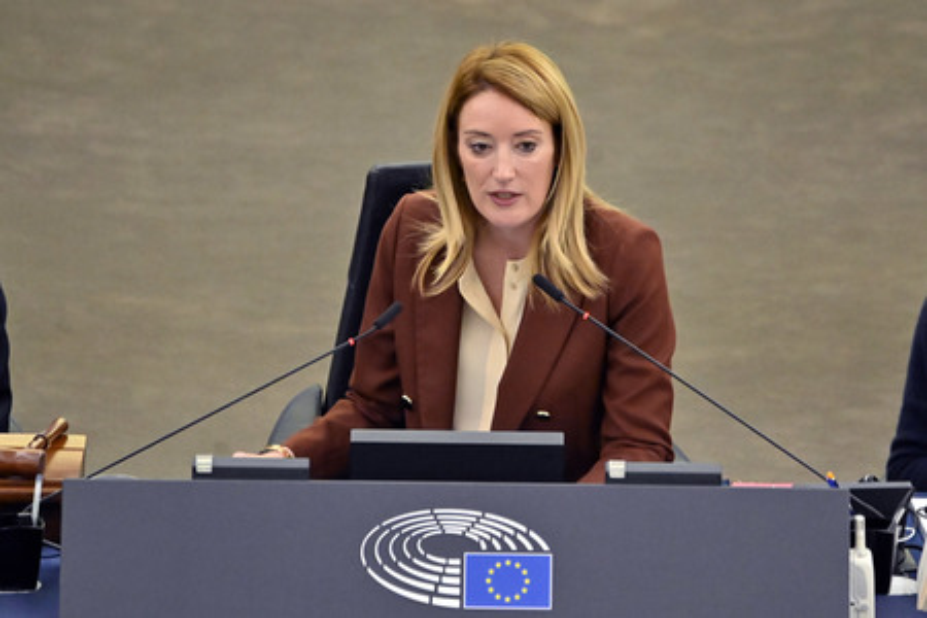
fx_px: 15449
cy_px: 309
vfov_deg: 2.3
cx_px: 464
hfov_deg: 3.4
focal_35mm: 600
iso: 6400
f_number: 6.3
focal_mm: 600
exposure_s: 1/500
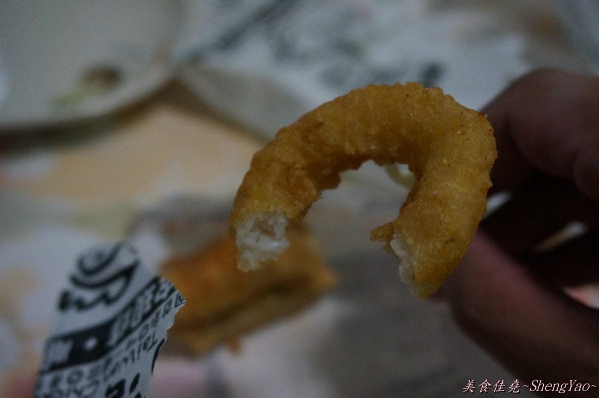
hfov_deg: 45.0
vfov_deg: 30.8
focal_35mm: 44
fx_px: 723
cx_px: 300
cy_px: 199
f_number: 4.5
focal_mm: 29
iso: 2500
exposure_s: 1/60
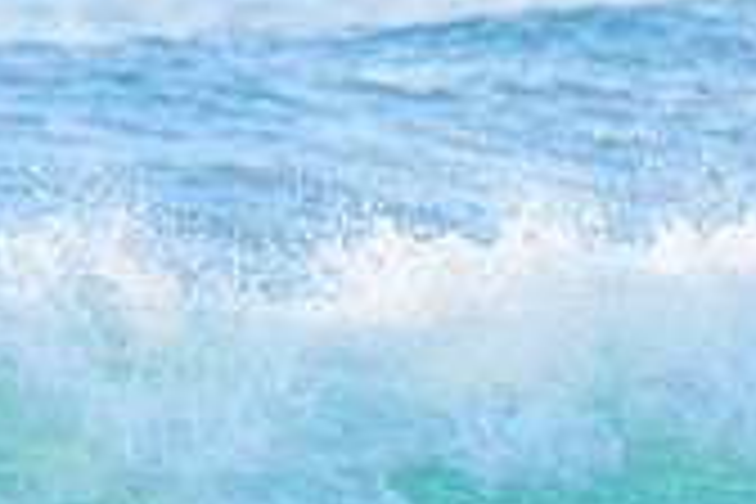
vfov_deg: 0.5
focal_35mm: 2761
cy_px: 641
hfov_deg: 0.7
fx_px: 57976
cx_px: 99
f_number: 11
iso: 3600
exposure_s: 1/2000
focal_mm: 800
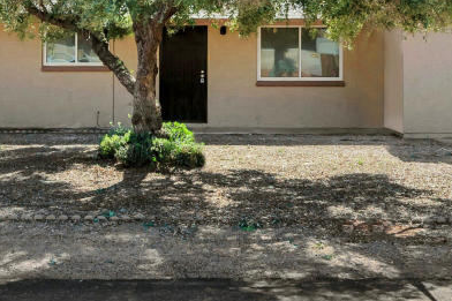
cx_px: 197
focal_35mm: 66
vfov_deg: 19.8
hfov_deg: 30.3
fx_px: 834
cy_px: -5
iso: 250
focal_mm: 15
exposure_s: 1/320
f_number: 9
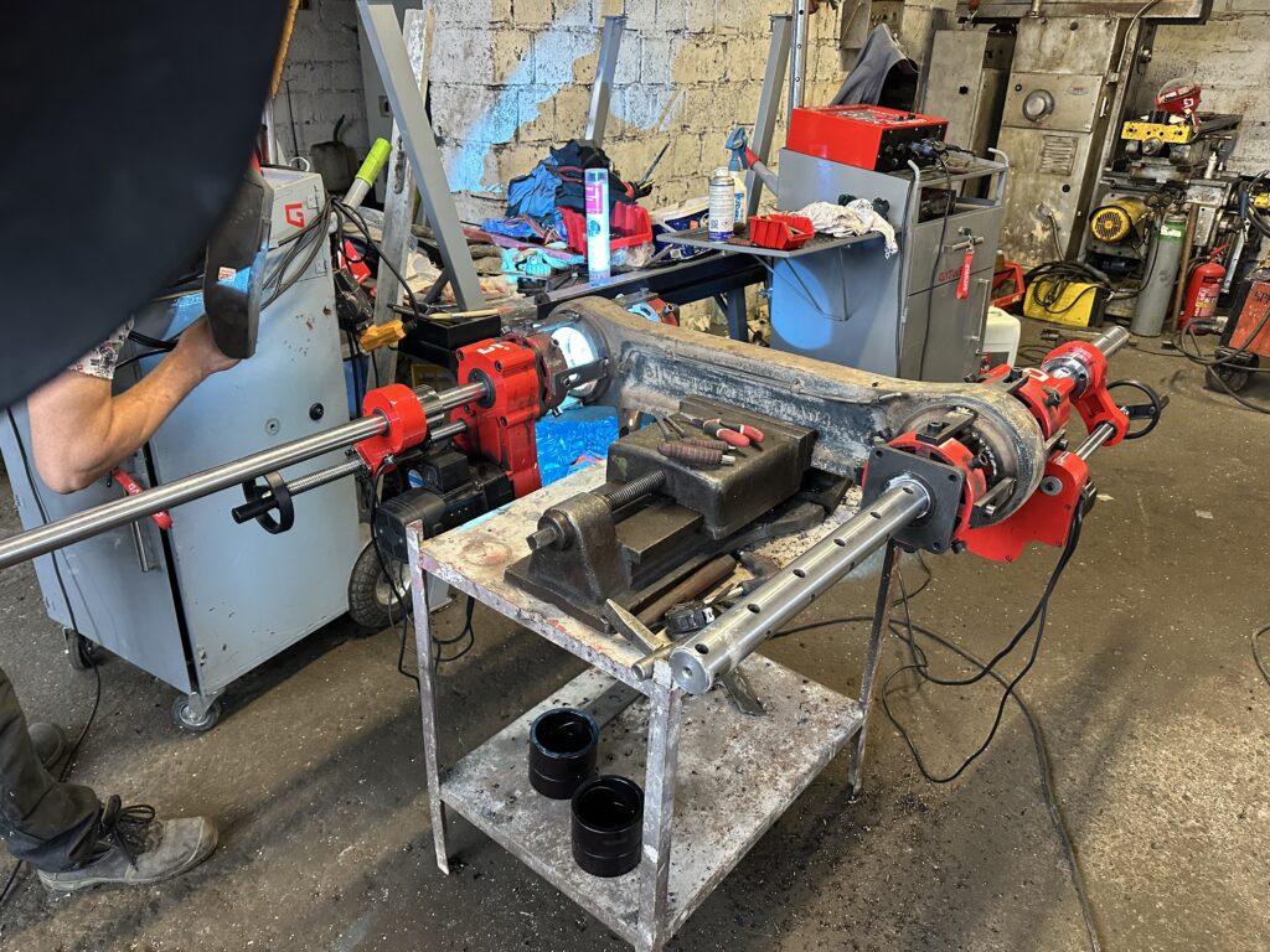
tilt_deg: -25.4
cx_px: 635
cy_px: 476
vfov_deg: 56.8
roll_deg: -1.0
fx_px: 881
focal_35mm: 24
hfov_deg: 71.6
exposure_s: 1/50
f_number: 1.78
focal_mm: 6.86
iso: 400
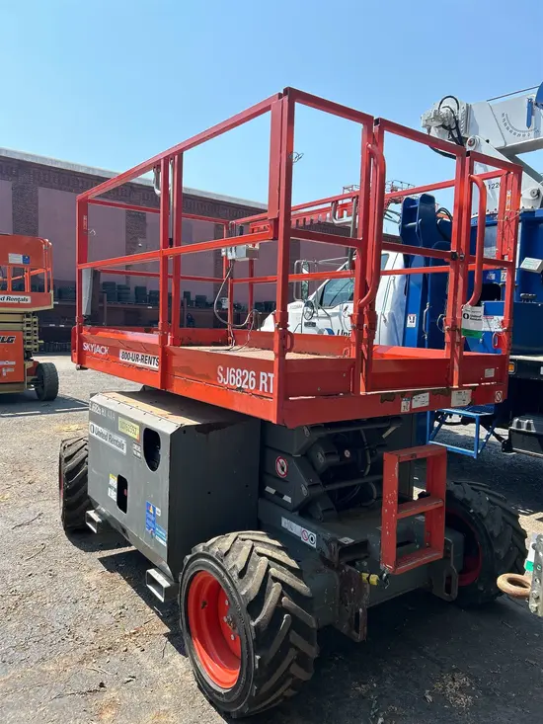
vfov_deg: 67.3
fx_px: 544
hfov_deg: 53.1
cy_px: 362
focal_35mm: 26
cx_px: 272
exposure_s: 1/2404
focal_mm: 5.7
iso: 50
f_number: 1.5
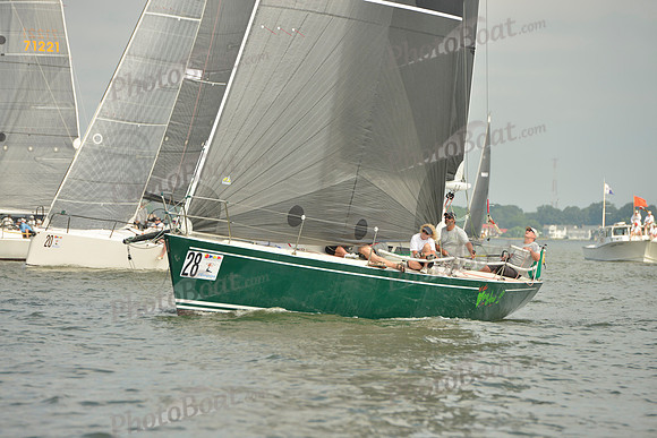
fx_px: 3651
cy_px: 219
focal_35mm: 200
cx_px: 328
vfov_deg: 6.9
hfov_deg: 10.3
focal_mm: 200
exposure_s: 1/1250
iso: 280
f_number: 7.1
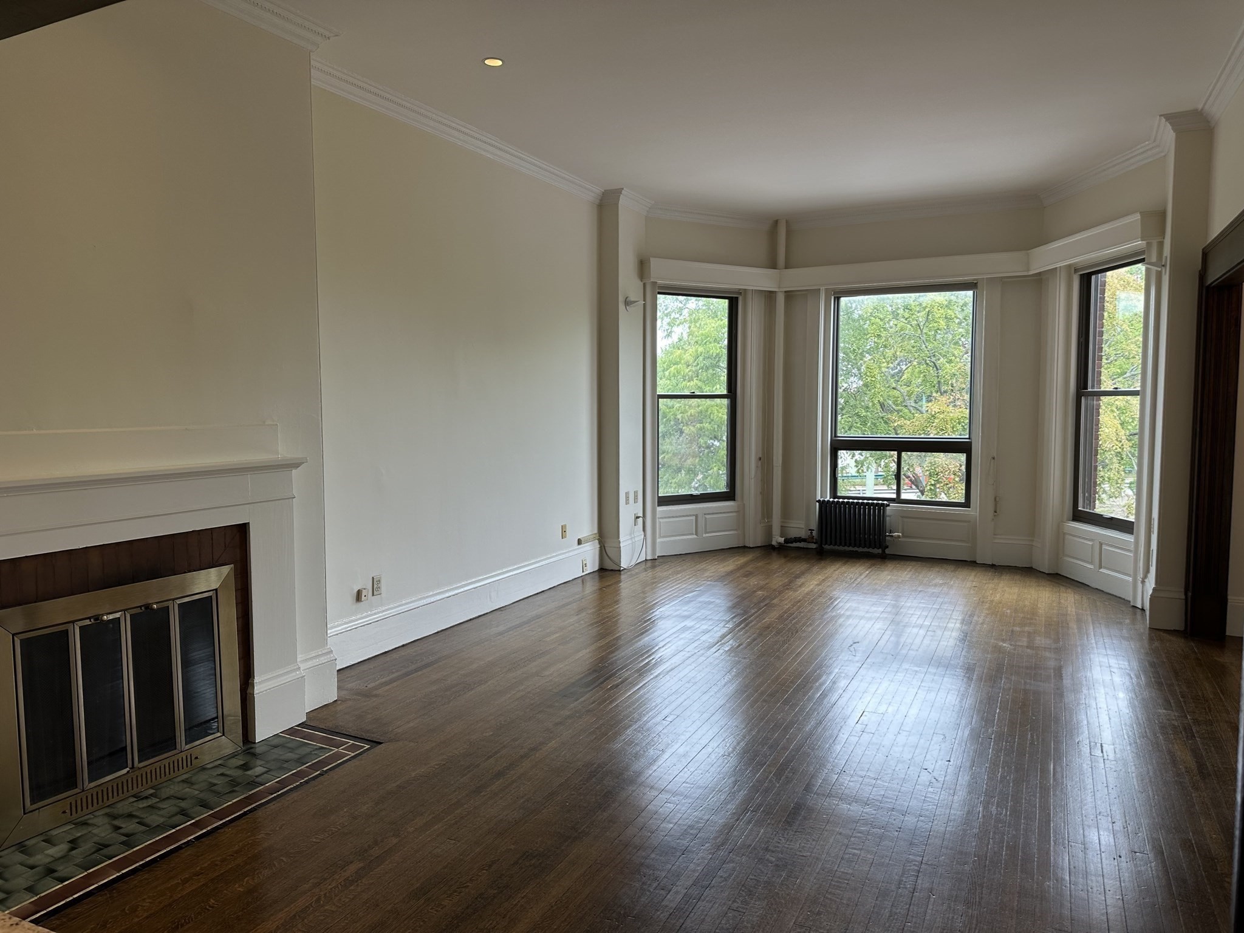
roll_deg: -0.3
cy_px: 466
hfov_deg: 71.6
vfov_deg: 56.8
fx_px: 862
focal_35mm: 24
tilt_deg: -2.7
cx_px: 622
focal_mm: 6.86
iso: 64
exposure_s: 1/134
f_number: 1.78
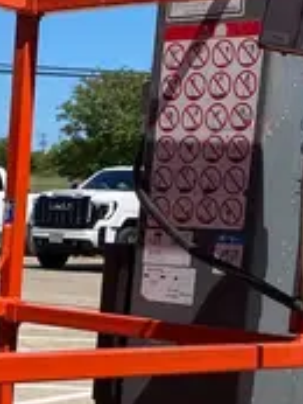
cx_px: -65
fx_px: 1282
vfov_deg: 17.0
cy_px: 503
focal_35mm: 110
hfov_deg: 13.1
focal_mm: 4.25
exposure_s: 1/3205
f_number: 1.8
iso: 32
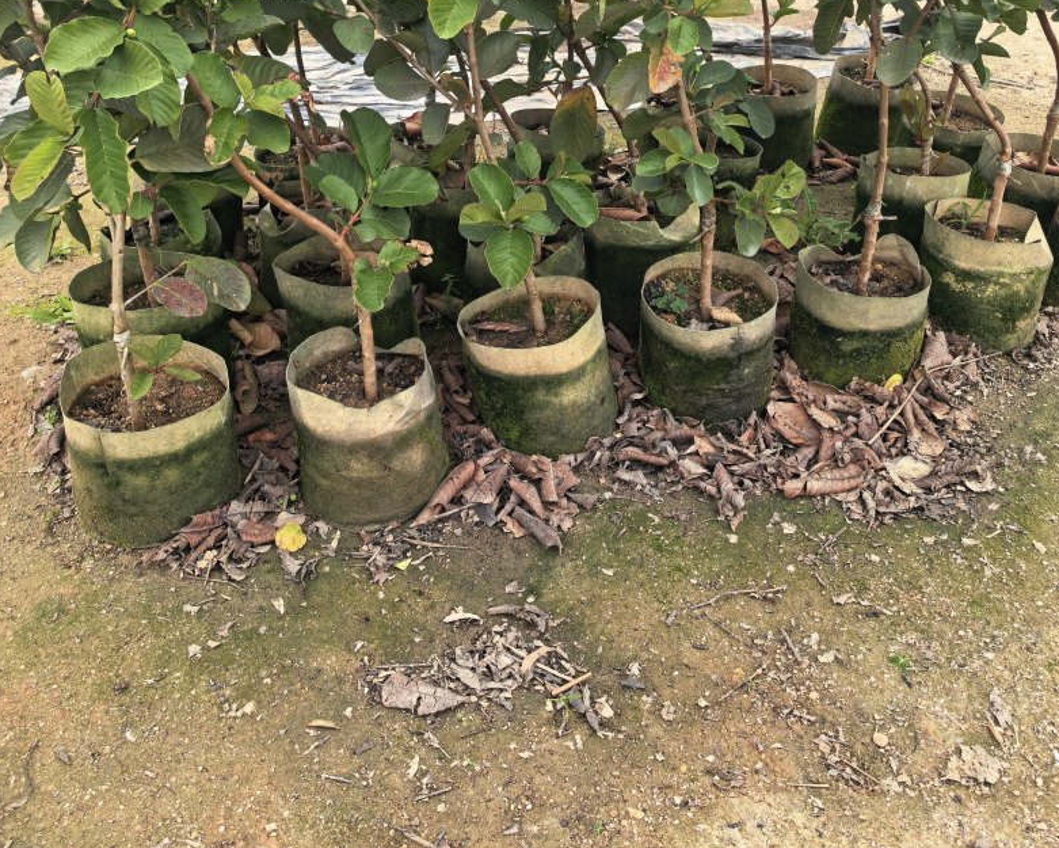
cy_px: 261
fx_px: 1003
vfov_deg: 44.9
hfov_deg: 55.7
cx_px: 537
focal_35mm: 32
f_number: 2
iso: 50
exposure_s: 1/401
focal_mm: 5.75
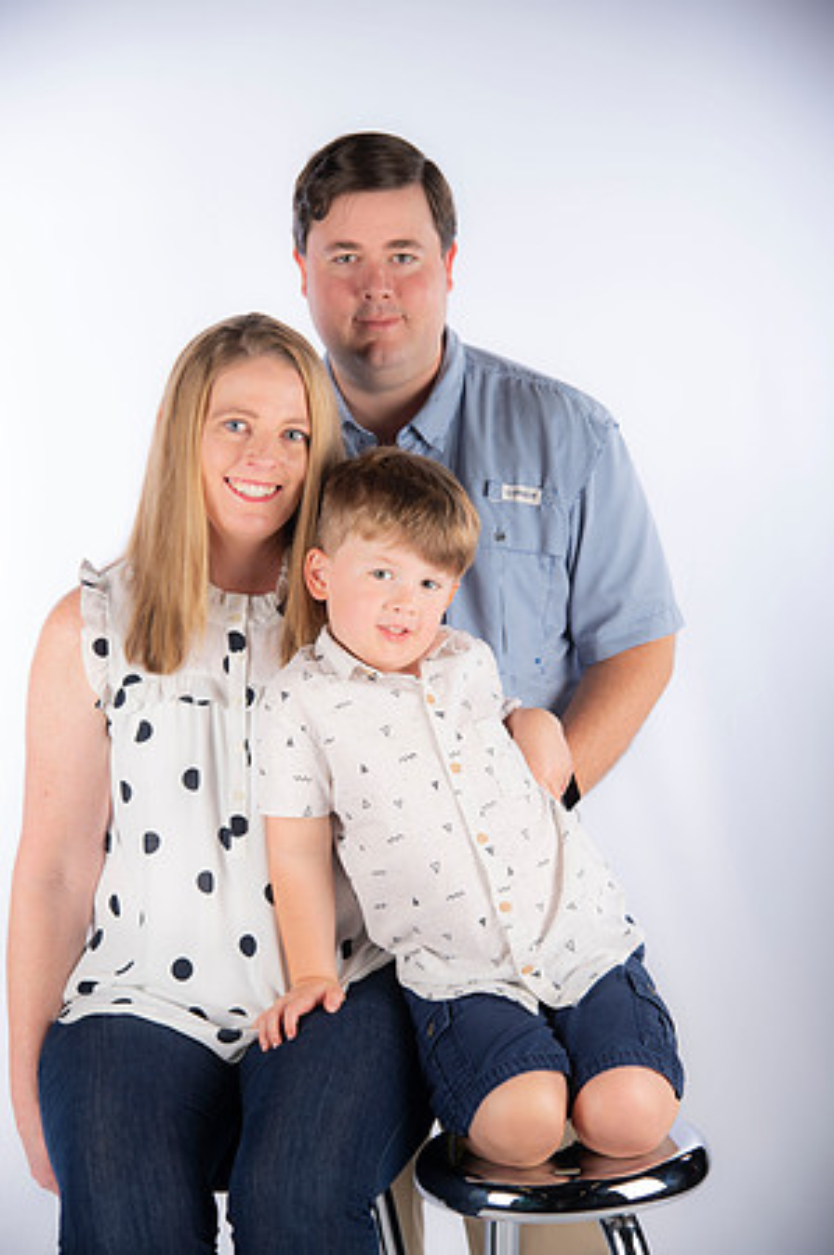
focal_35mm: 75
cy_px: 628
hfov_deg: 18.1
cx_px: 417
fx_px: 2612
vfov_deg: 27.0
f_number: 5
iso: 100
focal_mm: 75
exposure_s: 1/200
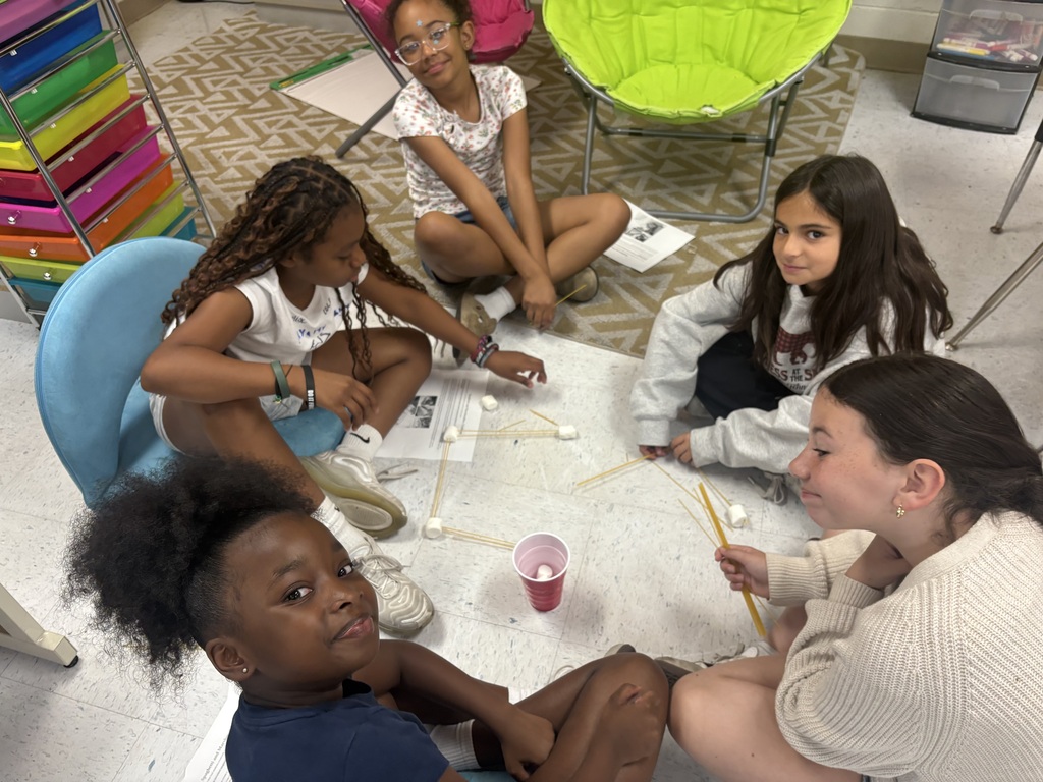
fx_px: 783
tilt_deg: -43.7
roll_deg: +5.6
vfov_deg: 53.1
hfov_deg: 67.3
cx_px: 522
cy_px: 391
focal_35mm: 26
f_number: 1.6
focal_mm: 5.96
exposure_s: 1/60
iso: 160
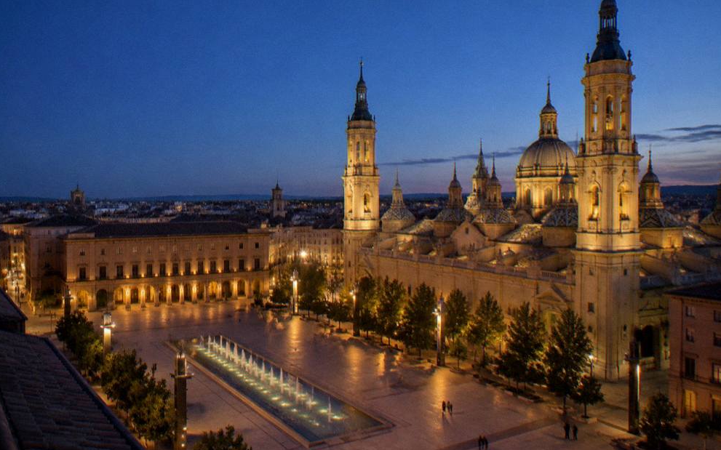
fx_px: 707
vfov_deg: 35.3
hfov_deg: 54.0
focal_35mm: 36
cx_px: 359
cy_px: 218
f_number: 10
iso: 800
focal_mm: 35
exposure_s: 1/160
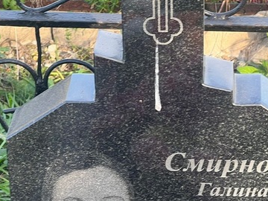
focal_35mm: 171
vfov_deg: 8.7
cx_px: 168
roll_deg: -0.4
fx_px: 1324
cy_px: 178
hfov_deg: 11.6
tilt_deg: -32.4
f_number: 2.8
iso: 64
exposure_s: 1/99
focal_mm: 9
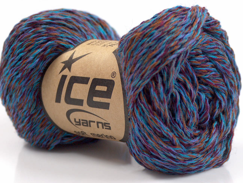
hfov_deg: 19.8
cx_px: 122
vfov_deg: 15.0
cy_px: 92
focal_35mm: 99
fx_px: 696
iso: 100
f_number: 2.9
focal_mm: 20.29
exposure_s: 1/3.63
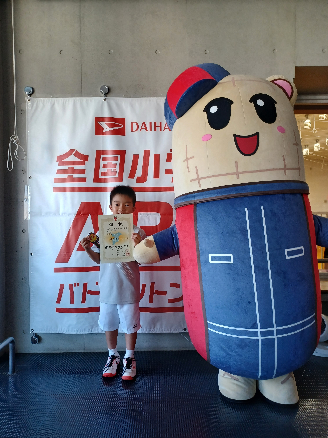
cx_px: 164
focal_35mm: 25
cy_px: 219
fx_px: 316
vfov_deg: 69.4
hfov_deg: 54.9
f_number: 1.8
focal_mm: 4.6
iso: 200
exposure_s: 1/50
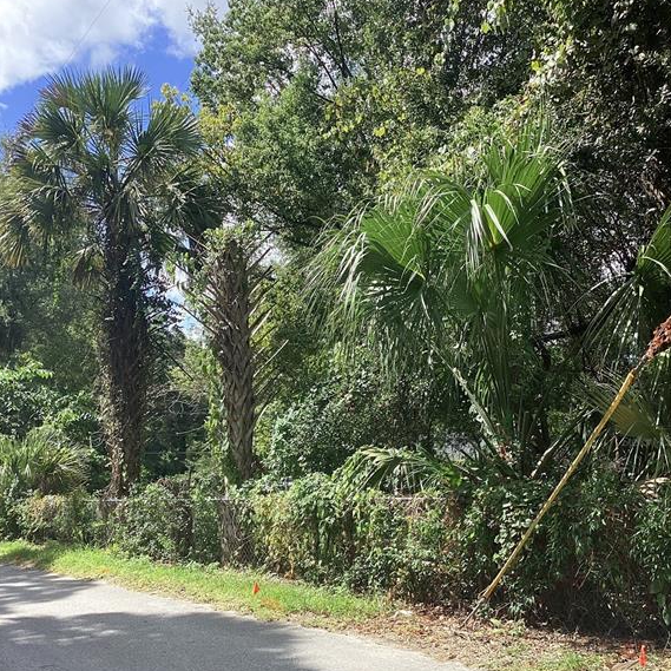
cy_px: 441
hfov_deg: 44.9
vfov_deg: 44.3
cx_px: 336
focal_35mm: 37
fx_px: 811
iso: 25
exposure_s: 1/554
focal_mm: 3.3
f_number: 2.4
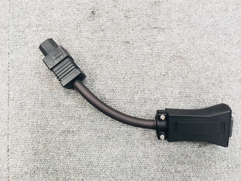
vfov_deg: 48.2
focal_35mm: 29
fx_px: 202
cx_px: 120
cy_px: 90
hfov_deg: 61.7
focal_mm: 4.15
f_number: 2.2
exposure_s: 1/30
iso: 100
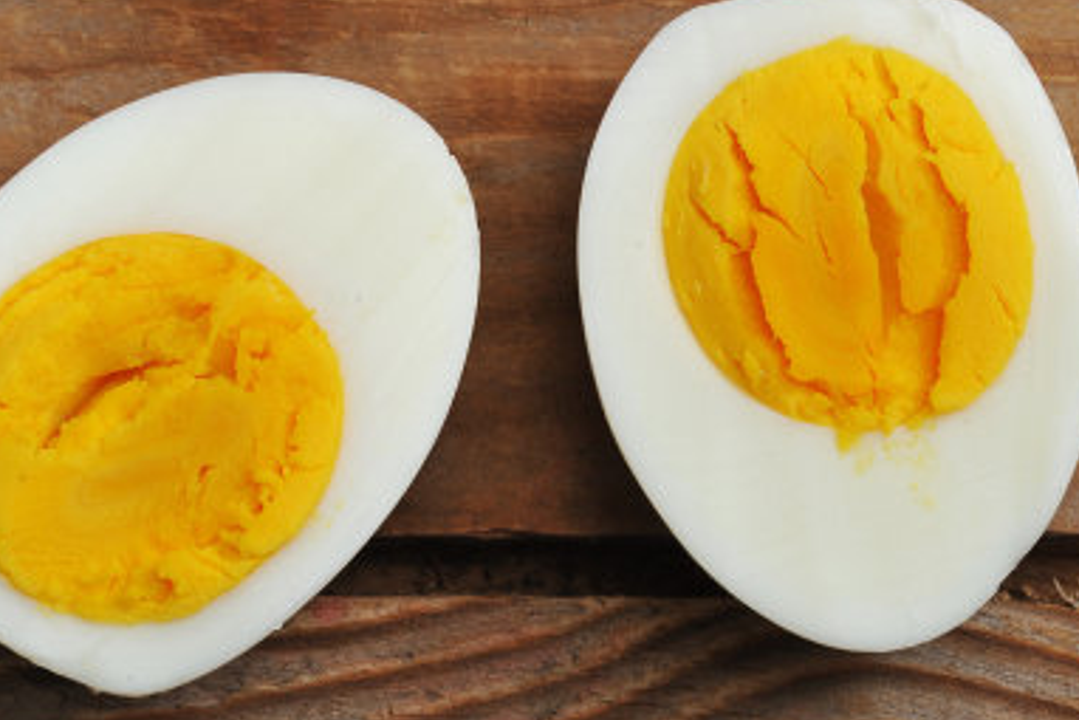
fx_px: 9594
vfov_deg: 4.3
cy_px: 402
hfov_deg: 6.4
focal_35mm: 320
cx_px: 494
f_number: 16
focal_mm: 200
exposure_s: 1/200
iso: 200
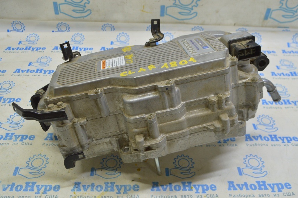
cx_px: 149
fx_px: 285
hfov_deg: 55.1
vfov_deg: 38.3
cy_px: 99
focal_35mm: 34
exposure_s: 1/25
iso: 400
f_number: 5.6
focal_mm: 23
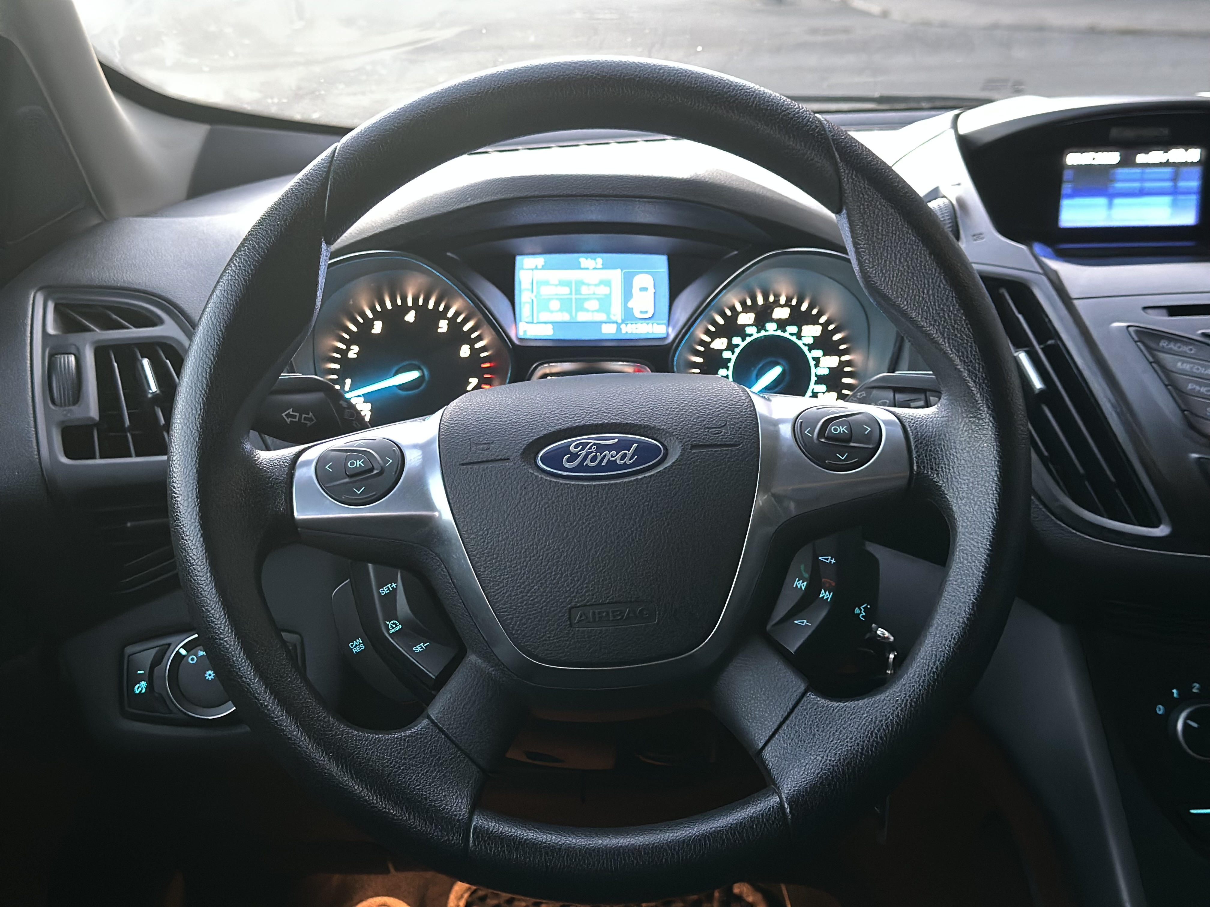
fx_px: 1678
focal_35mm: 48
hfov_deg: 39.7
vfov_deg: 30.3
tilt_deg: -18.1
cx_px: 605
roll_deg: -1.2
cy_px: 454
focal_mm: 6.86
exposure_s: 1/20
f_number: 1.78
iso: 1000
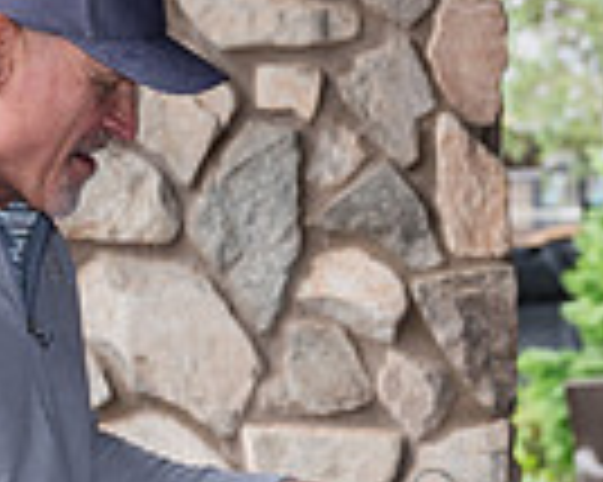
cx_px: 675
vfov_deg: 10.4
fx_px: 2604
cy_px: 543
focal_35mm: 146
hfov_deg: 12.9
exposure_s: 1/160
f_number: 3.2
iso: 500
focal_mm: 36
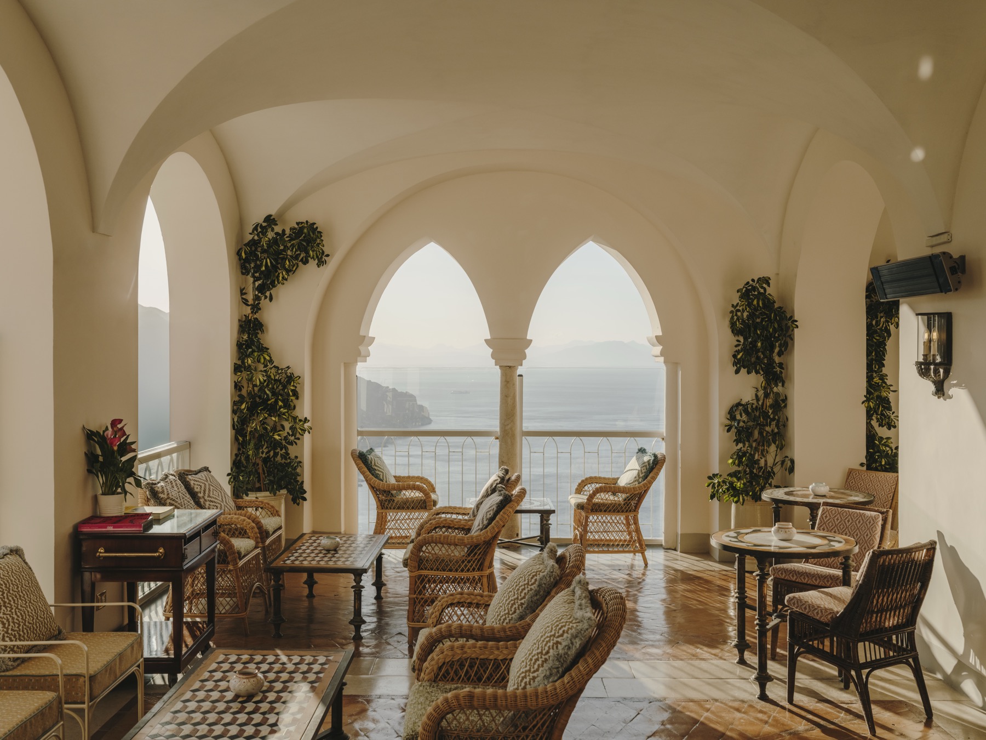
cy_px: 370
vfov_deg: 39.7
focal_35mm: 36
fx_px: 1025
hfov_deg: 51.4
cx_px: 493
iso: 640
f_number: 8
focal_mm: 45
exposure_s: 1/750
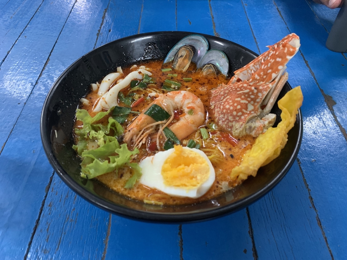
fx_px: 261
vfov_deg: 53.1
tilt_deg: -49.3
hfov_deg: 67.3
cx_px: 174
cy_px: 130
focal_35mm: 26
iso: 320
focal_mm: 4.25
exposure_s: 1/33
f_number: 1.8
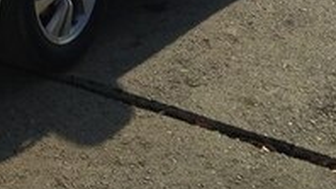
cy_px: -212
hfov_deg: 17.1
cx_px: -66
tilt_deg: -6.2
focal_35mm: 120
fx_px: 1068
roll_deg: +1.1
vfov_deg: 9.3
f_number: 2.4
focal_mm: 4.12
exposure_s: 1/1595
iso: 50
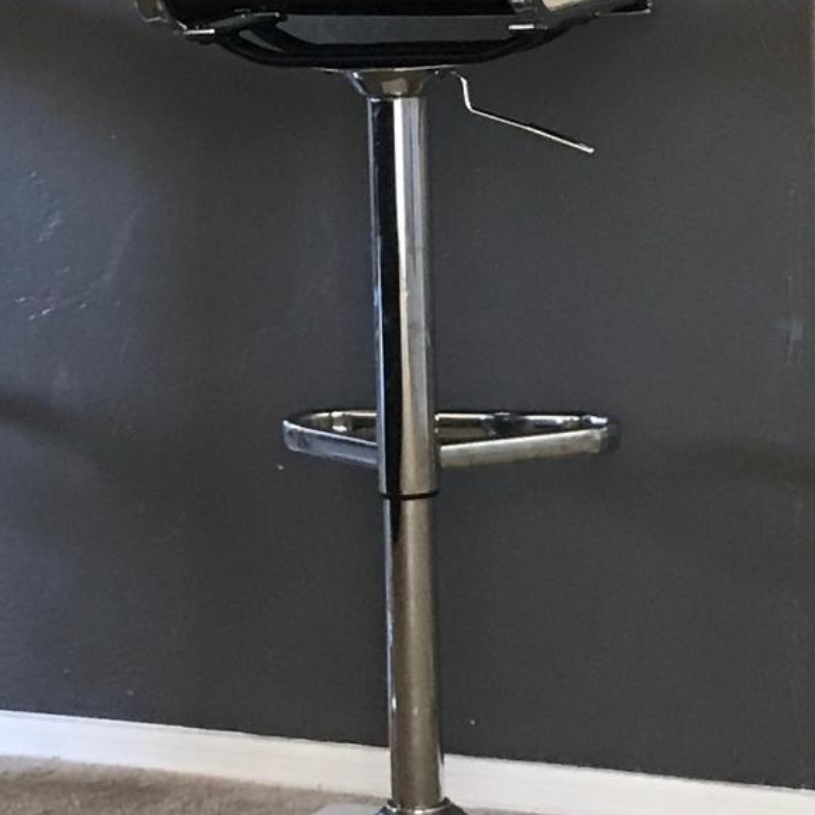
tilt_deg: -0.4
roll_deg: +1.1
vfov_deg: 13.4
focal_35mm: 128
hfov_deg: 13.5
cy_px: -90
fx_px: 3410
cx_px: 684
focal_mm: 3.99
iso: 50
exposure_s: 1/15
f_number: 1.8
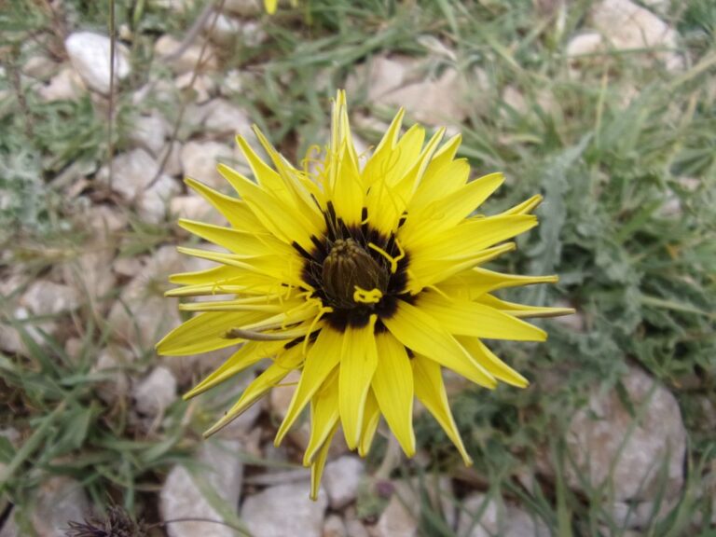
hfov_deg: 71.6
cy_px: 268
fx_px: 496
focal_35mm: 24
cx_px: 358
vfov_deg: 56.8
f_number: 3.3
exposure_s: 1/750
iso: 80
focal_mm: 4.3
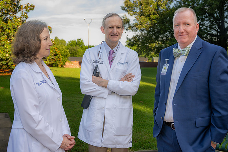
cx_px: 114
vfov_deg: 34.2
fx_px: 247
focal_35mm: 39
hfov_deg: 49.5
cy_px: 76
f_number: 5
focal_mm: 39
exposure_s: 1/160
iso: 110
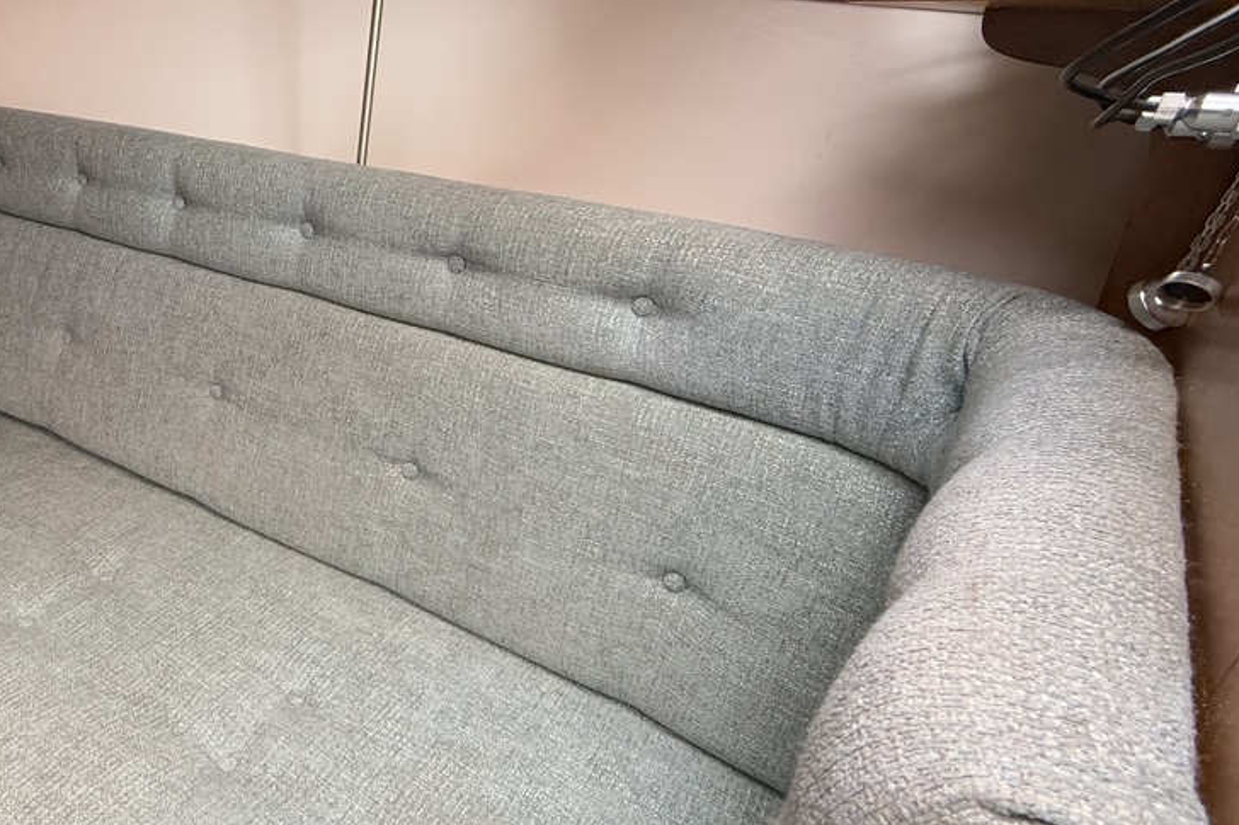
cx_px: 277
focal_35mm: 24
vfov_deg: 53.1
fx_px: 826
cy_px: 412
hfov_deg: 67.9
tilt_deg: -26.1
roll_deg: -0.8
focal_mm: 2.22
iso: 320
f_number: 2.2
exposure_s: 1/99
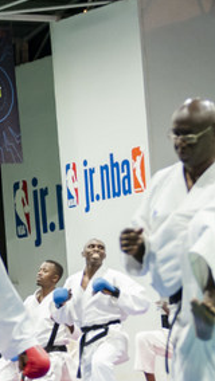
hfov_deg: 5.9
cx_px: -323
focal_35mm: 196
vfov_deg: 11.0
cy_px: 247
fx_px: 1984
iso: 1600
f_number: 2.8
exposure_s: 1/125
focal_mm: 48
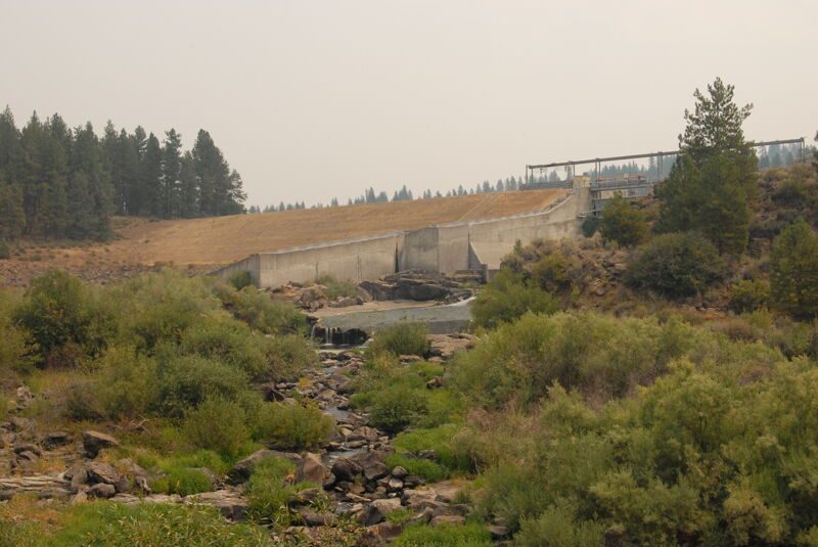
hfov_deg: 42.3
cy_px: 274
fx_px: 1058
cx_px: 409
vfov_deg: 29.0
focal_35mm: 46
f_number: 9
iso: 250
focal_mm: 31
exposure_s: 1/500
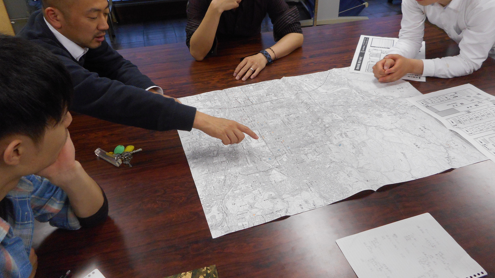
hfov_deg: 67.9
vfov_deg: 41.2
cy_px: 103
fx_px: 368
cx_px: 250
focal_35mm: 28
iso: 250
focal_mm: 4.5
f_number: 3.7
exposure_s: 1/30
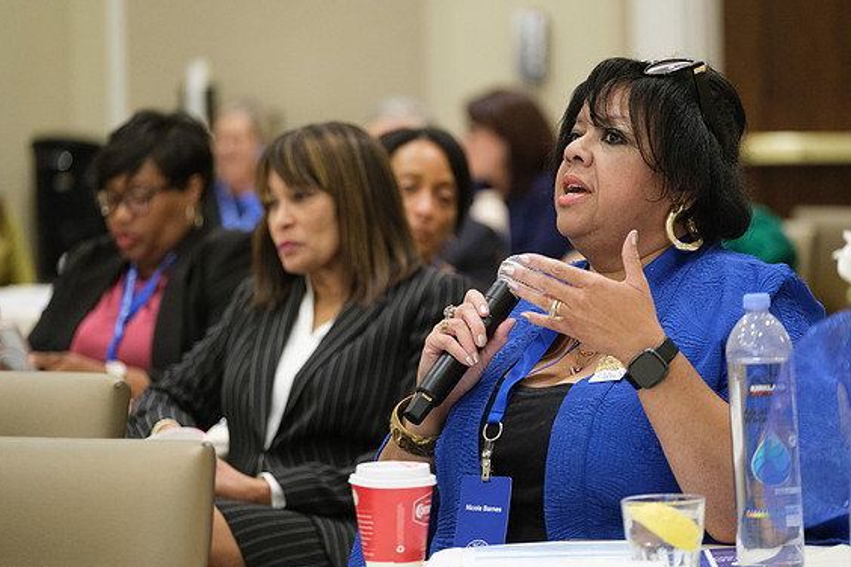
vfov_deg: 7.5
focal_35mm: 184
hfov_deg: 11.2
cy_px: 290
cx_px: 419
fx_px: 4349
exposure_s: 1/160
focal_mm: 119.2
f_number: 2.8
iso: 3200
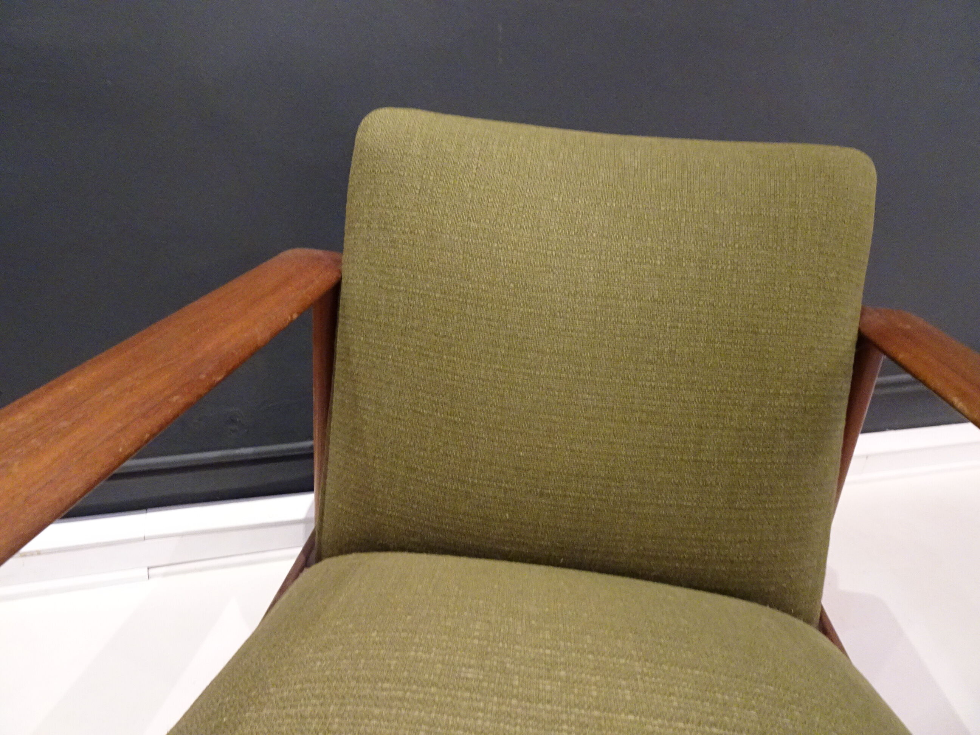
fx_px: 679
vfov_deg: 56.8
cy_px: 368
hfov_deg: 71.6
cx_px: 490
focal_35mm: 24
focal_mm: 4.1
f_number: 3.5
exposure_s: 1/15
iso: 800
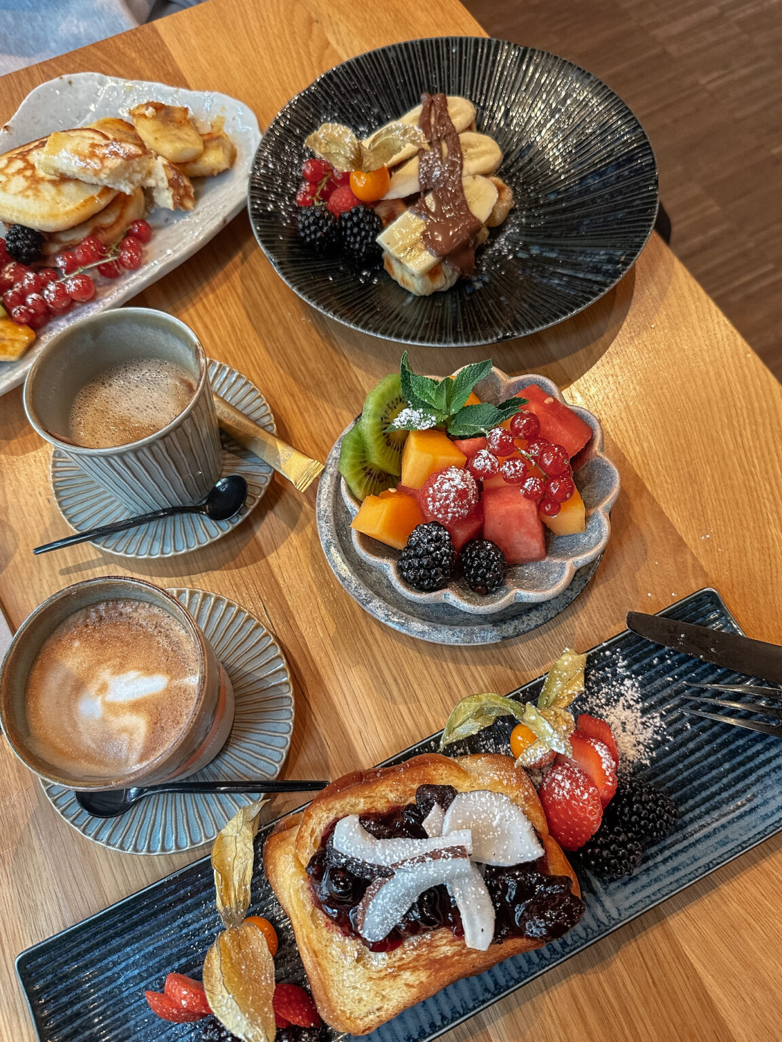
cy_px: 521
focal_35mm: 24
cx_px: 391
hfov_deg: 56.8
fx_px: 723
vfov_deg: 71.6
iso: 250
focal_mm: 6.86
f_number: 1.8
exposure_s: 1/50
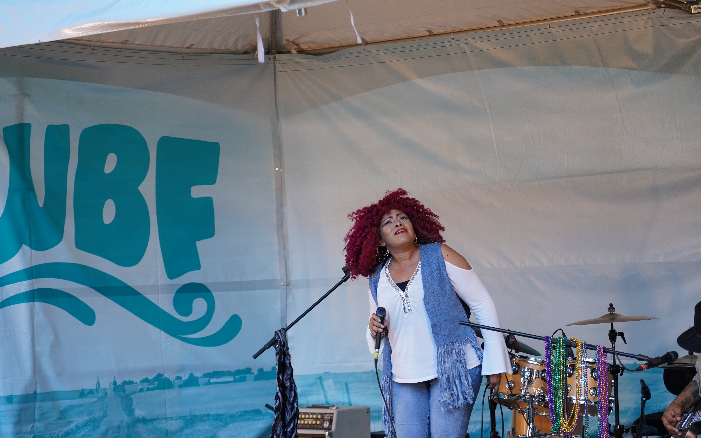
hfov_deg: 19.3
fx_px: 2063
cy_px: 214
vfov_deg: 12.1
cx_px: 349
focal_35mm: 108
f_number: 4
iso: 500
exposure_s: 1/160
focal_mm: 105
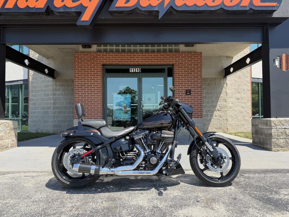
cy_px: 108
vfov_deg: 56.8
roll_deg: +1.5
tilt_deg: +2.2
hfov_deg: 71.6
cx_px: 144
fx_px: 200
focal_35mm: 24
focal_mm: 6.76
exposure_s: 1/2053
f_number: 1.78
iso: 80
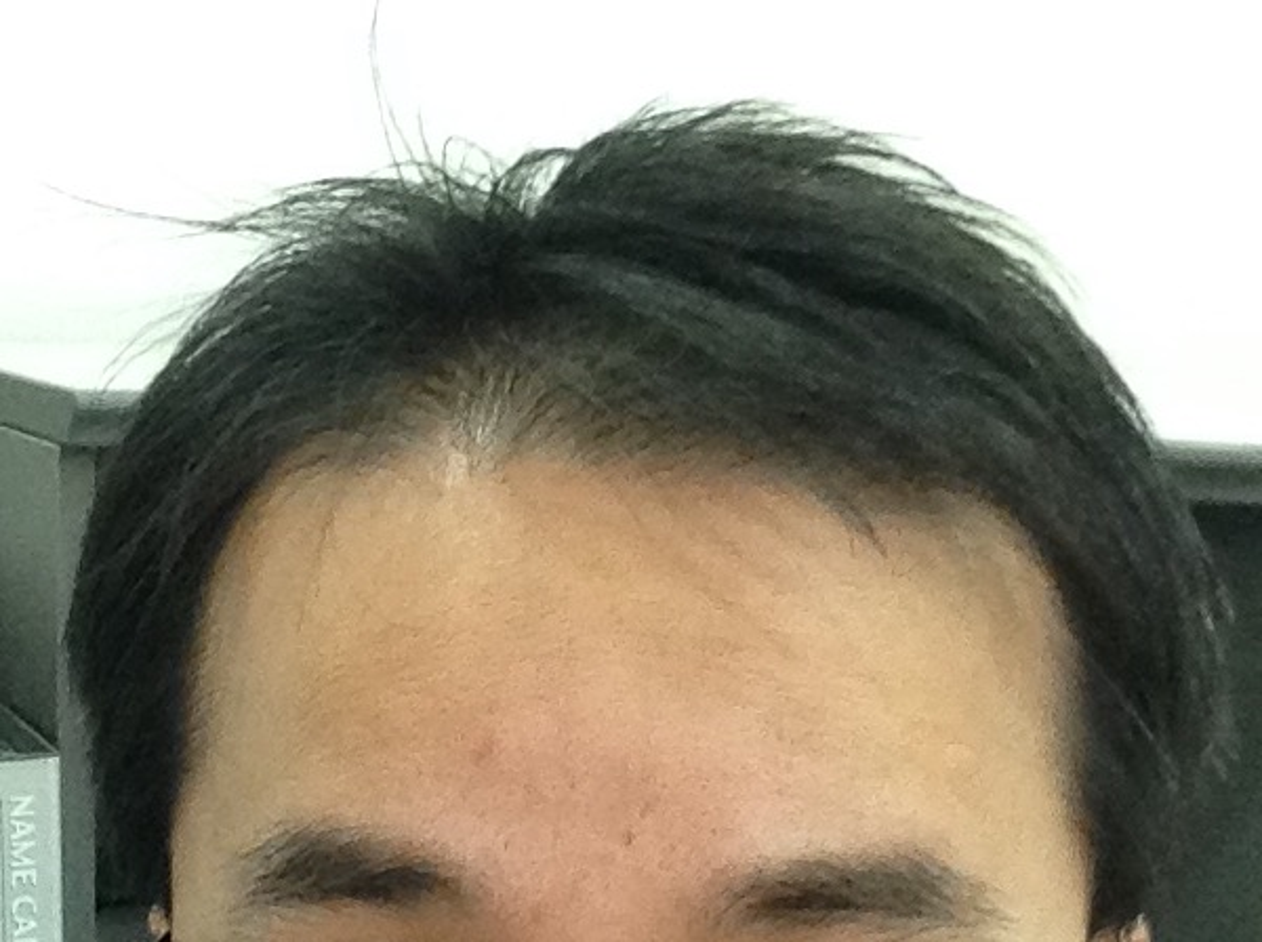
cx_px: 631
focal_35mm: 35
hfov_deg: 52.7
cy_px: 471
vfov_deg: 40.6
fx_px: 1274
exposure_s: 1/30
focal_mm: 2.18
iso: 200
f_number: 2.4
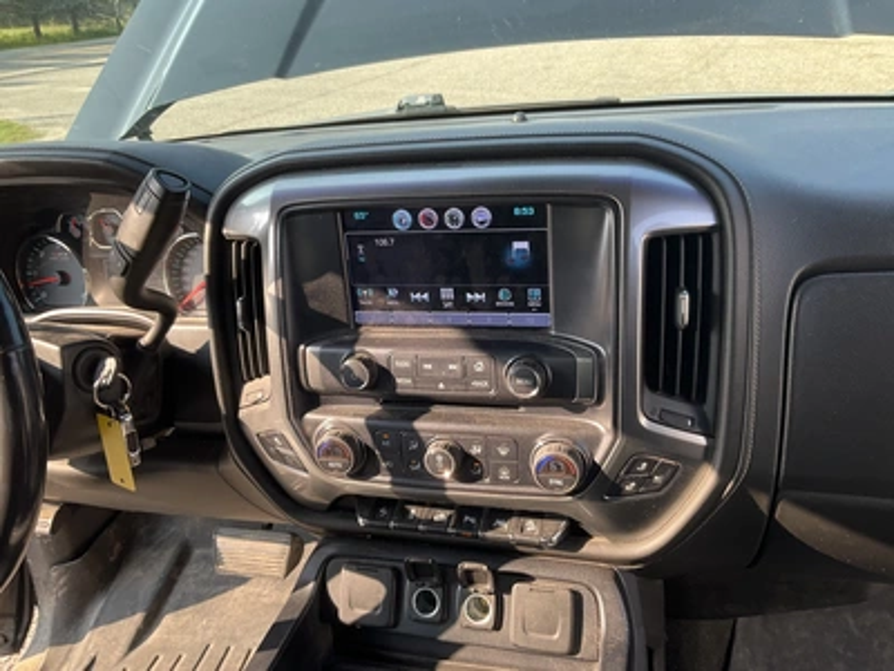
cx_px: 447
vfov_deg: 48.2
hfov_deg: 61.7
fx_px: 749
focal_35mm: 29
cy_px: 336
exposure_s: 1/122
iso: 20
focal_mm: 3
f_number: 1.8
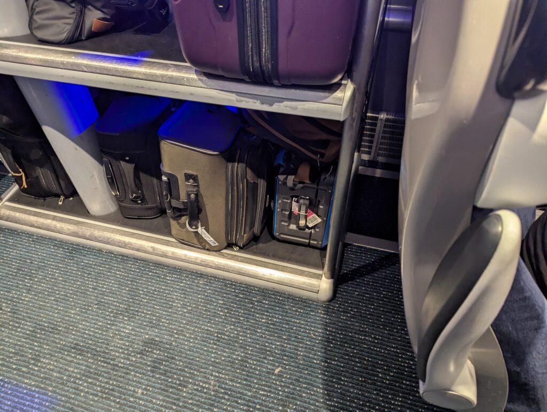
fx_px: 380
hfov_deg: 71.5
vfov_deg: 56.9
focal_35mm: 24
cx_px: 274
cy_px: 206
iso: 778
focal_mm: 6.81
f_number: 1.85
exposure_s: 1/76.4
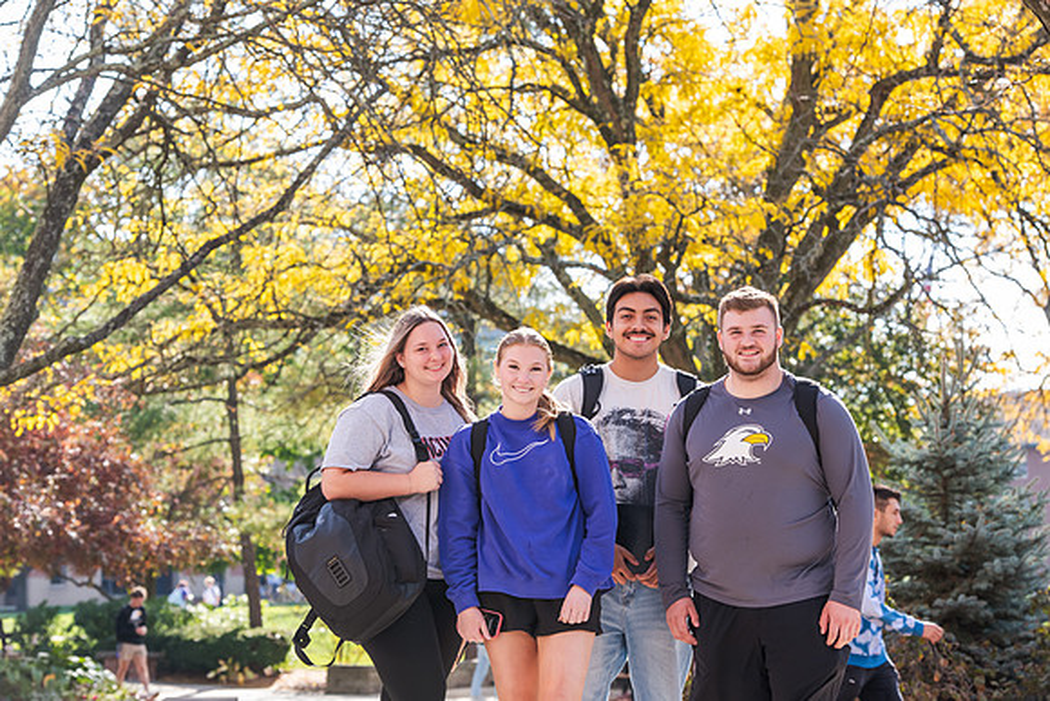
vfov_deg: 12.2
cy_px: 350
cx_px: 525
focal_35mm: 112
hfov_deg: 18.3
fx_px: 3267
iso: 400
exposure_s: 1/200
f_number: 7.1
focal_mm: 112
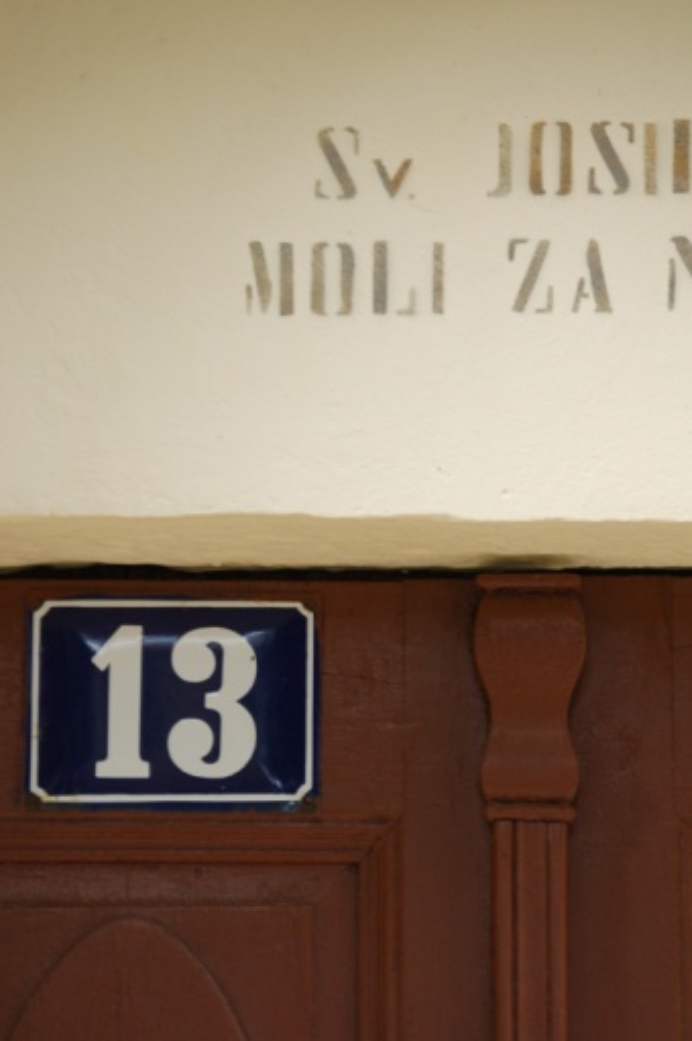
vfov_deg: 9.0
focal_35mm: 230
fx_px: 6640
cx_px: 380
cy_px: 548
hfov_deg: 6.0
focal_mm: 112
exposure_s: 1/60
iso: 500
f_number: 5
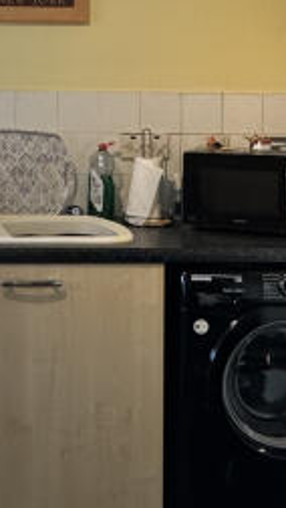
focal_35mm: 62
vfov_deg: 32.7
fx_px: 835
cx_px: -48
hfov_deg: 18.5
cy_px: 91
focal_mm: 2.22
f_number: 2.2
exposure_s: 1/50
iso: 320
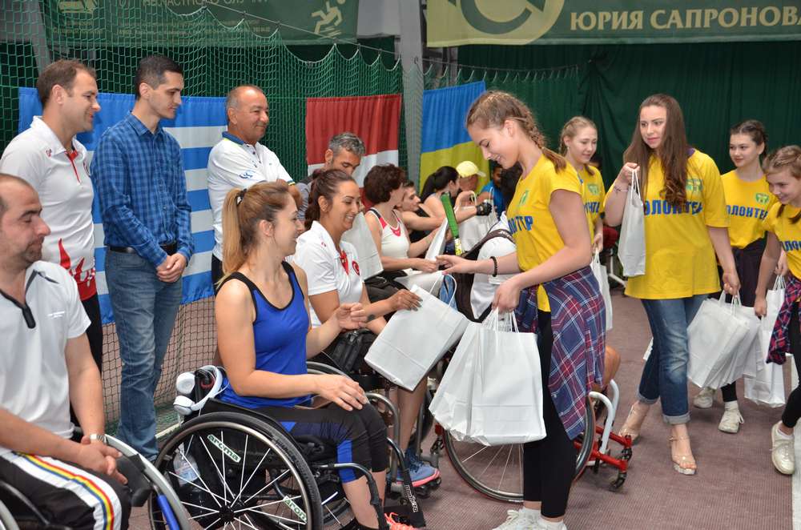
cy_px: 265
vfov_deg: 31.7
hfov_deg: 46.5
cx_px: 400
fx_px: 932
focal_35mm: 42
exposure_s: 1/200
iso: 800
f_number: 5
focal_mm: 28
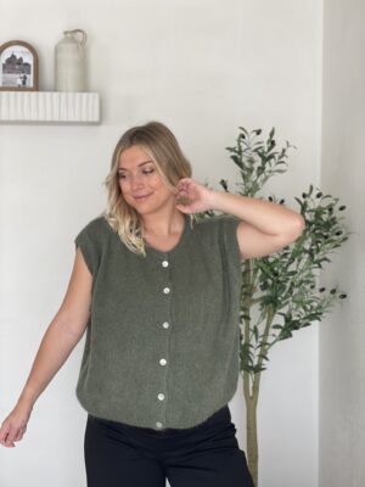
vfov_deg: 36.8
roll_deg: +0.2
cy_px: 244
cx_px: 182
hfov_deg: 28.0
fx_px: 731
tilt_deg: -1.0
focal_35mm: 52
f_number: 2
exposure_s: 1/122
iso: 25
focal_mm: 6
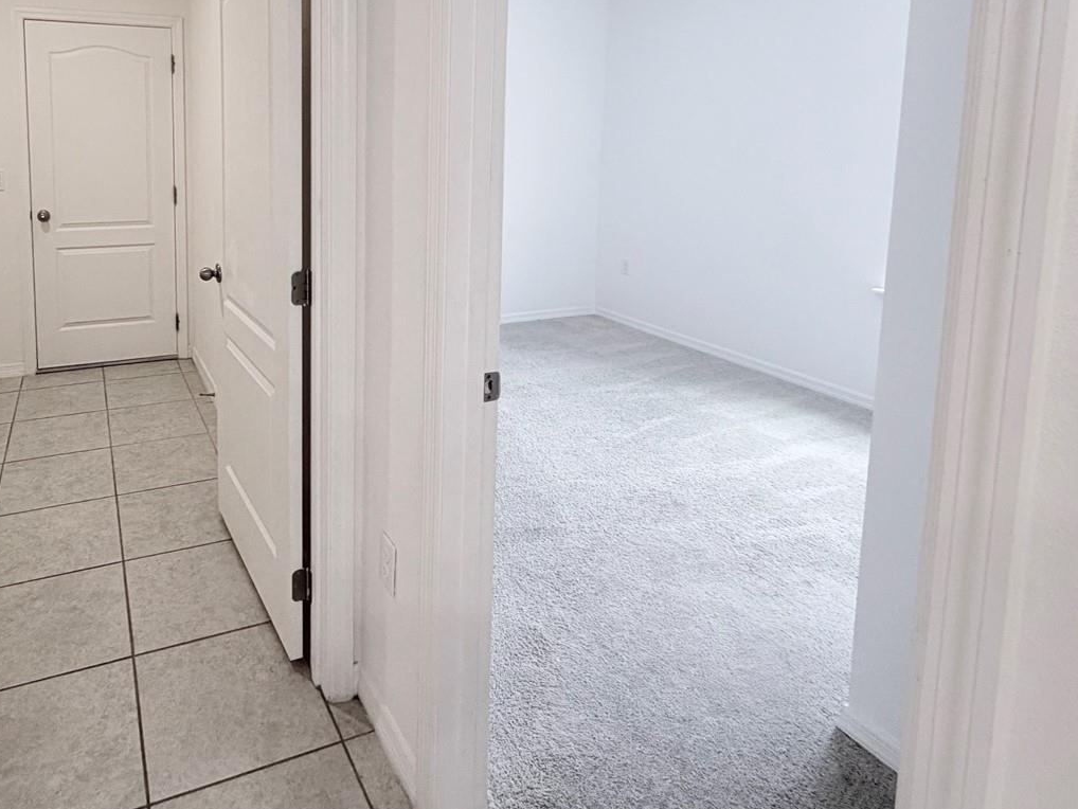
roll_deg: -0.4
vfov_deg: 58.1
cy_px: 206
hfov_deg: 73.5
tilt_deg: -5.0
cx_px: 341
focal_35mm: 22
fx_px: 685
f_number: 2.2
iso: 250
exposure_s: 1/120
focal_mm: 2.22
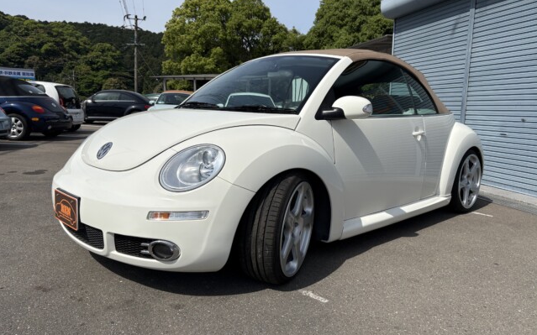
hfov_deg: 66.5
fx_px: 410
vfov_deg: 44.5
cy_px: 159
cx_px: 270
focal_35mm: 28
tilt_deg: -6.0
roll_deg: -0.9
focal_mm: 5.96
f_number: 1.6
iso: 50
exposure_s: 1/5814
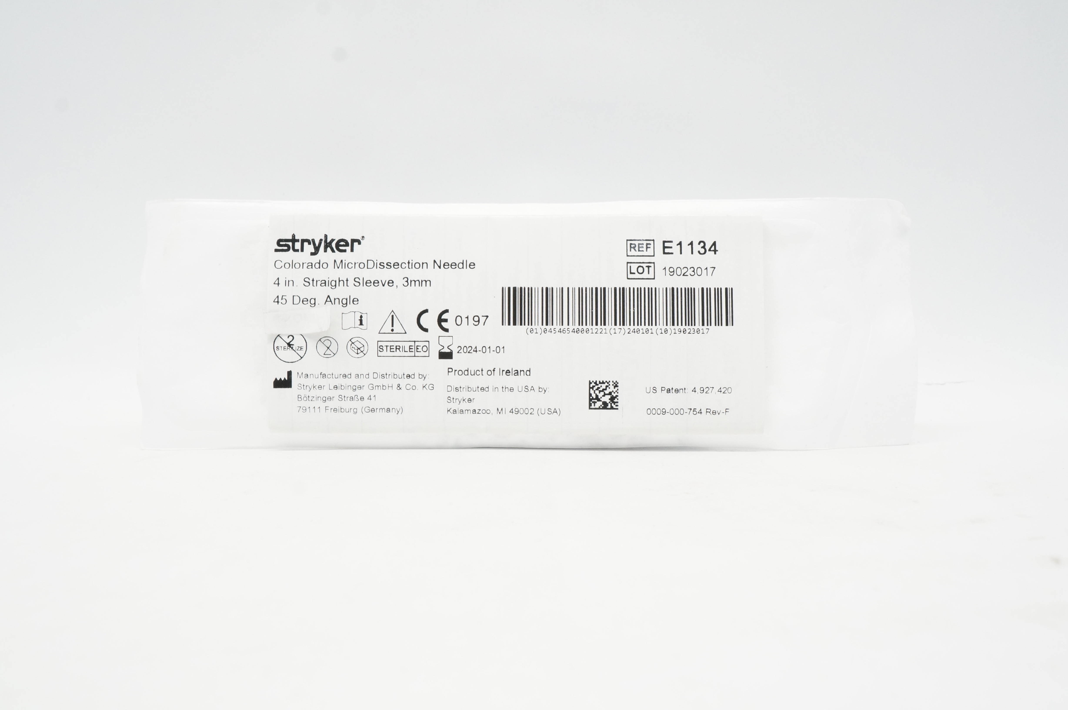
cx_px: 534
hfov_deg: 46.4
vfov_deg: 31.8
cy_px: 355
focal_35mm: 42
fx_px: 1245
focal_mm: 28
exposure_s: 1/20
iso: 800
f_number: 11
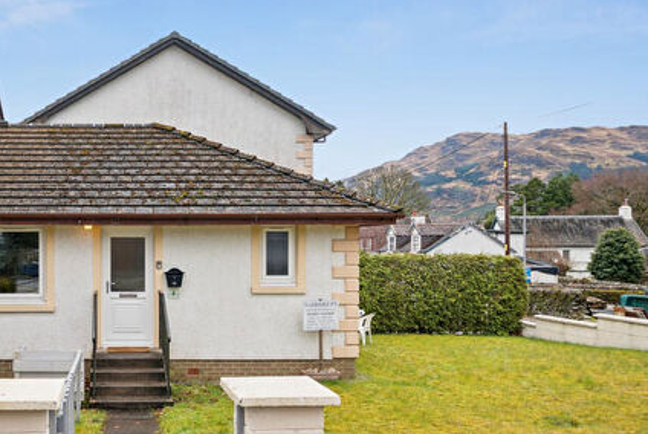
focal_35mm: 33
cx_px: 119
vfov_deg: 40.0
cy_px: 241
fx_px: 595
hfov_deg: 53.0
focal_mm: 20
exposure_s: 1/100
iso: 80
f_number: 5.6
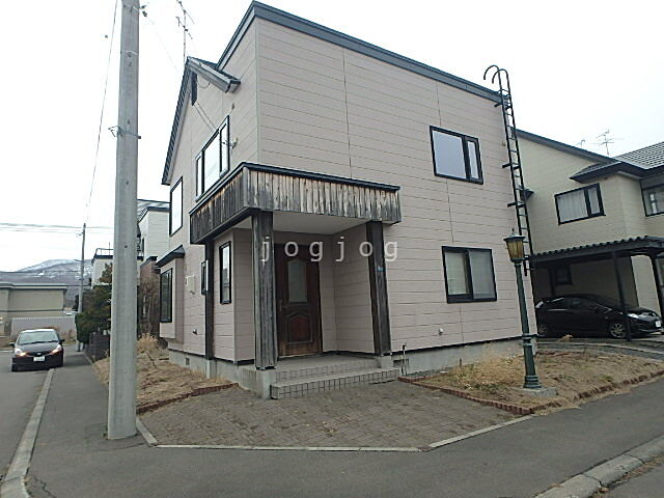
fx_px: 403
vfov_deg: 63.4
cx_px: 332
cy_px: 249
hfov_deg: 79.0
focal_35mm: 21
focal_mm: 3.7
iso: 125
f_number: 3.5
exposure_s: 1/100
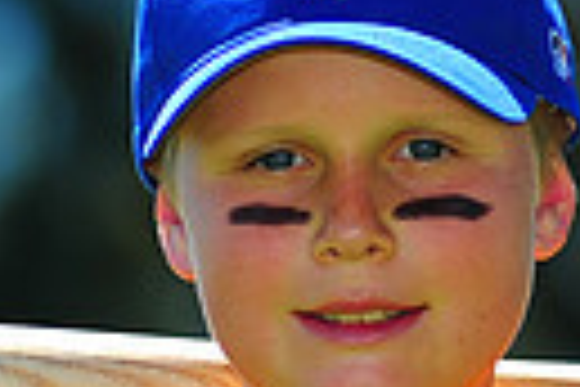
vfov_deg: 1.7
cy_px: 518
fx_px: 13017
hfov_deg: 2.6
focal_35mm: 808
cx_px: 468
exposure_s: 1/1000
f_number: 4
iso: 200
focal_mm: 180
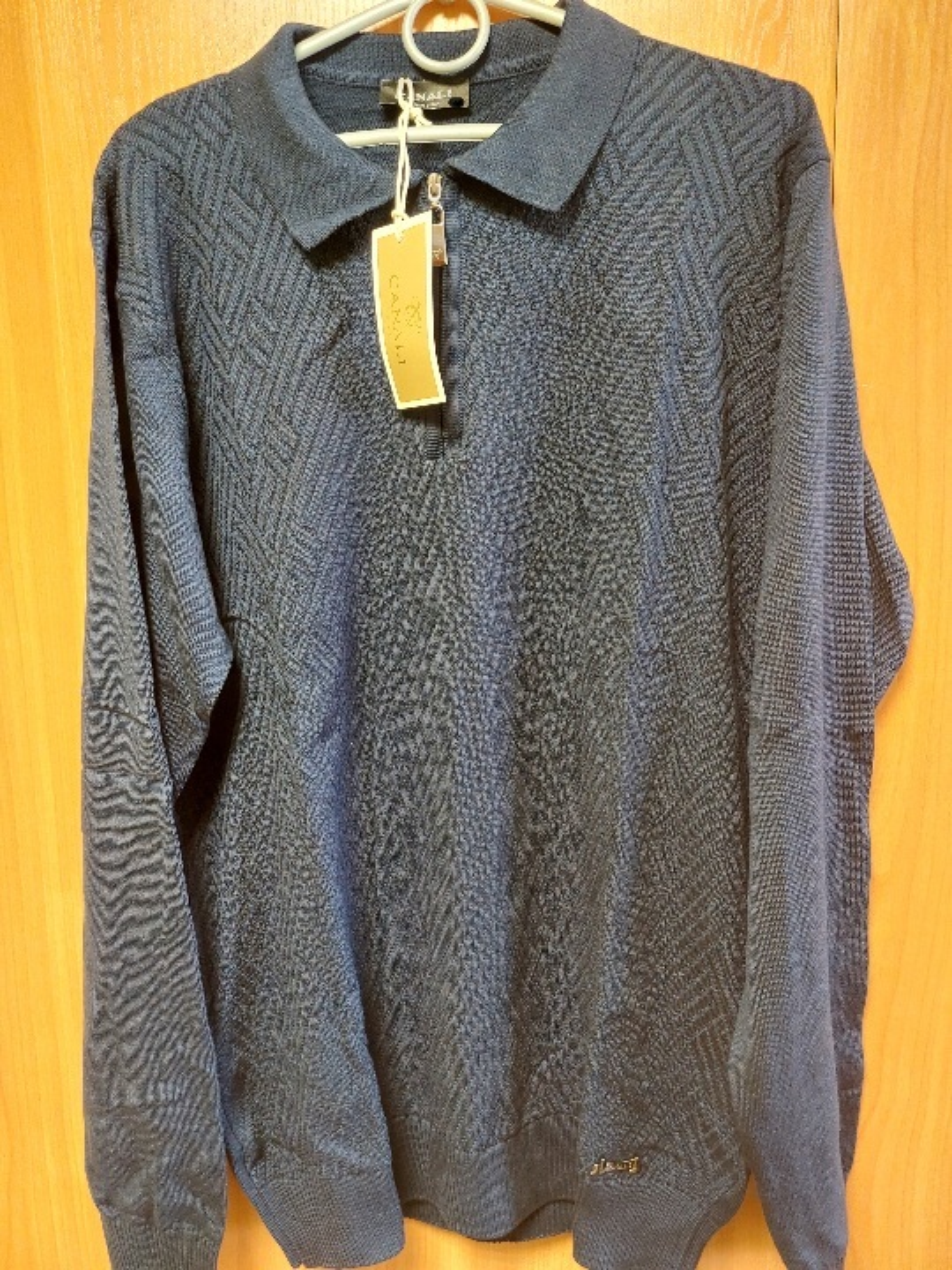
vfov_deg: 71.6
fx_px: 880
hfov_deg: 56.8
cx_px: 476
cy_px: 635
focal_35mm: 24
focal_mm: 5.23
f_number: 1.8
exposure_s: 1/25
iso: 400
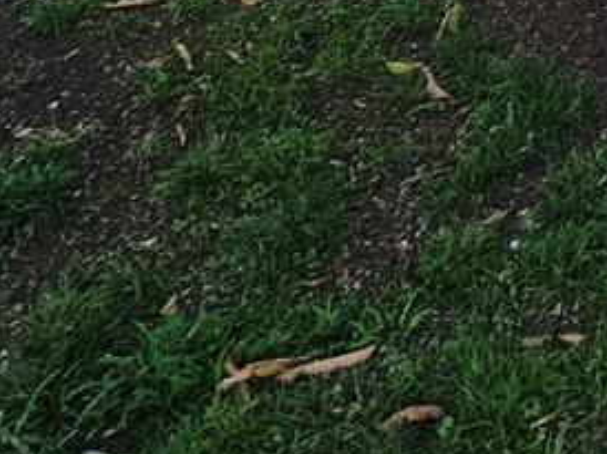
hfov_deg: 17.6
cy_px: -527
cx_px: 1234
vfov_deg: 14.8
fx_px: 1332
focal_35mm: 76
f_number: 2.2
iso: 50
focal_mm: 2.2
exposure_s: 1/1533
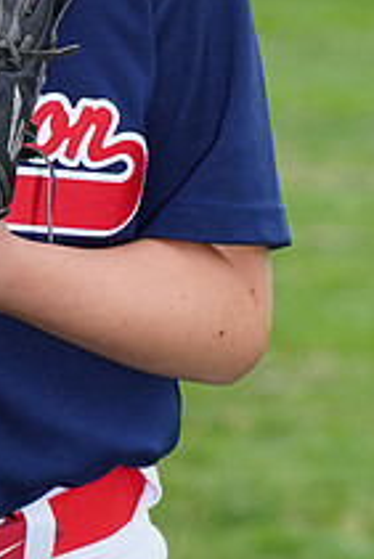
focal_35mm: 534
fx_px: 8307
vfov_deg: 3.8
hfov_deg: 2.6
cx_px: -38
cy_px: -130
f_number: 8
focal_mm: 194
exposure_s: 1/250
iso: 200
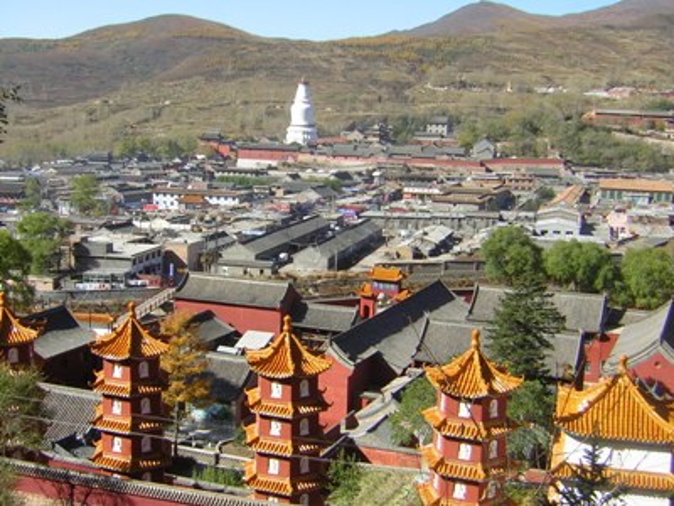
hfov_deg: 40.4
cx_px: 337
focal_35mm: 47
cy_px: 253
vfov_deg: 30.9
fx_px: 915
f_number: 5.8
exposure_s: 1/173
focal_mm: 6.1
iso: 50
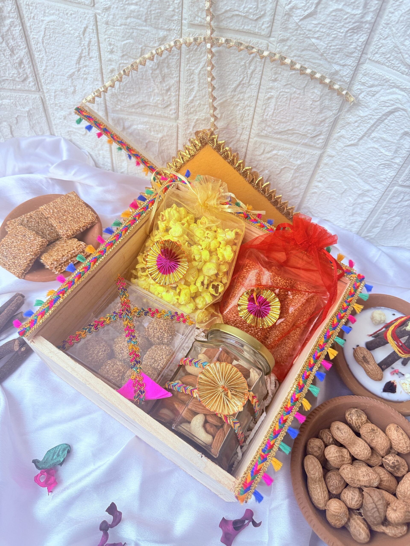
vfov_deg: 71.6
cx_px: 205
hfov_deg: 56.8
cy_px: 273
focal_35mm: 24
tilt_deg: -59.8
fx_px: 379
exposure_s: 1/60
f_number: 1.78
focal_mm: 6.76
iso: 320
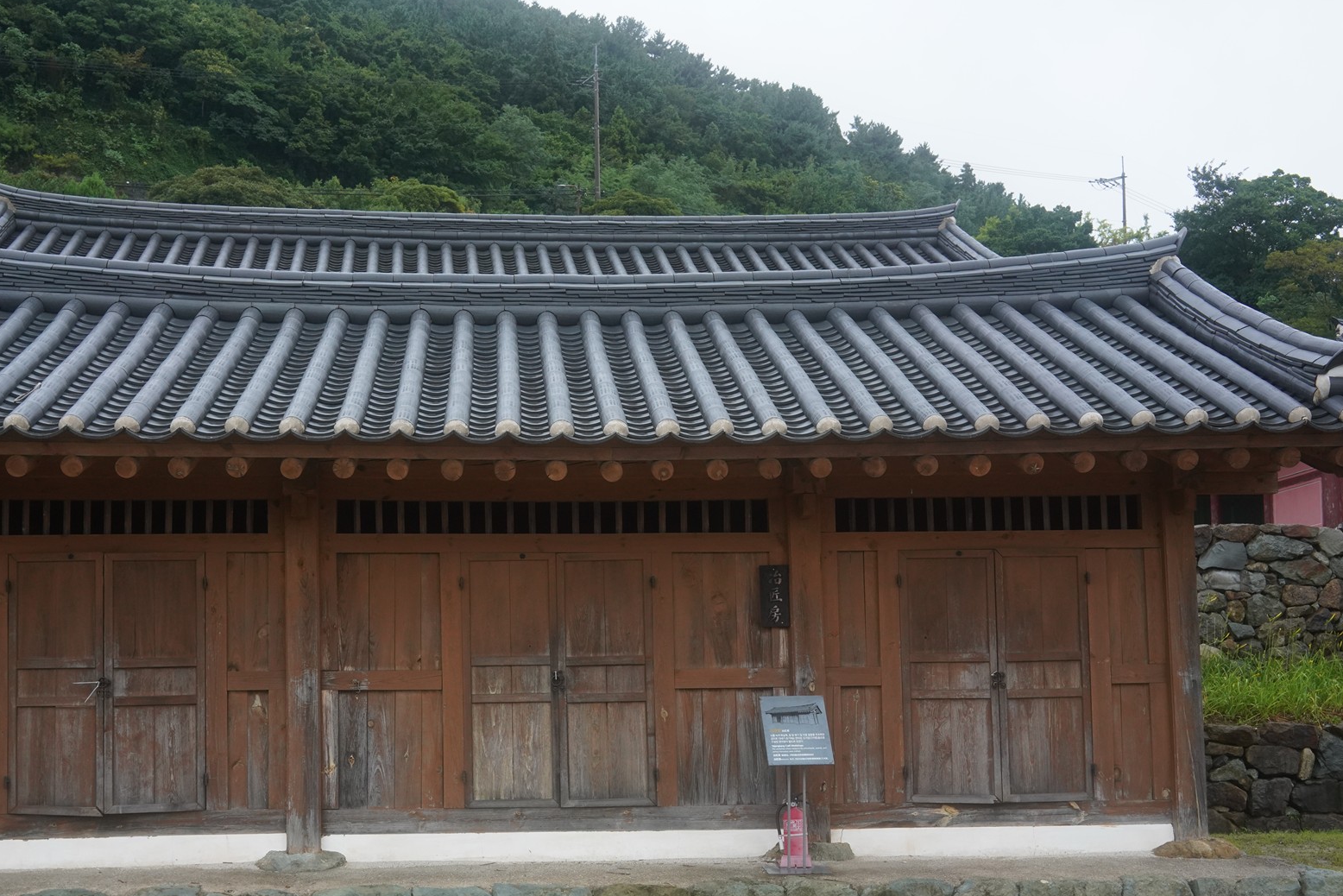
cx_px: 568
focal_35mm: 45
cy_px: 553
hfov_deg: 43.5
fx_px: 1679
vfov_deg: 29.8
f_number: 10
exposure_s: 1/100
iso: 1250
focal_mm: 35
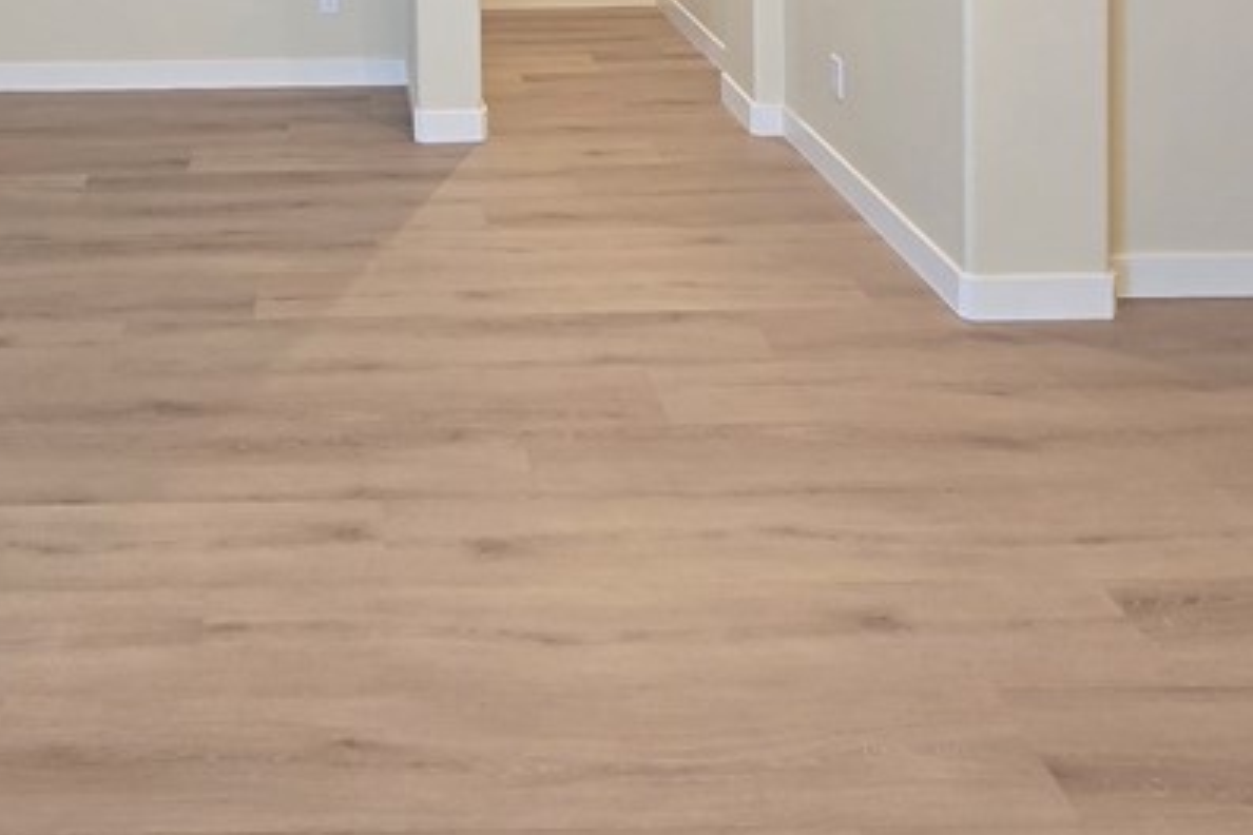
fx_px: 1218
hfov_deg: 51.9
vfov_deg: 29.9
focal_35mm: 35
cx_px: 304
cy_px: -259
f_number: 2.2
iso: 160
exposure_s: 1/60
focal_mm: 2.2
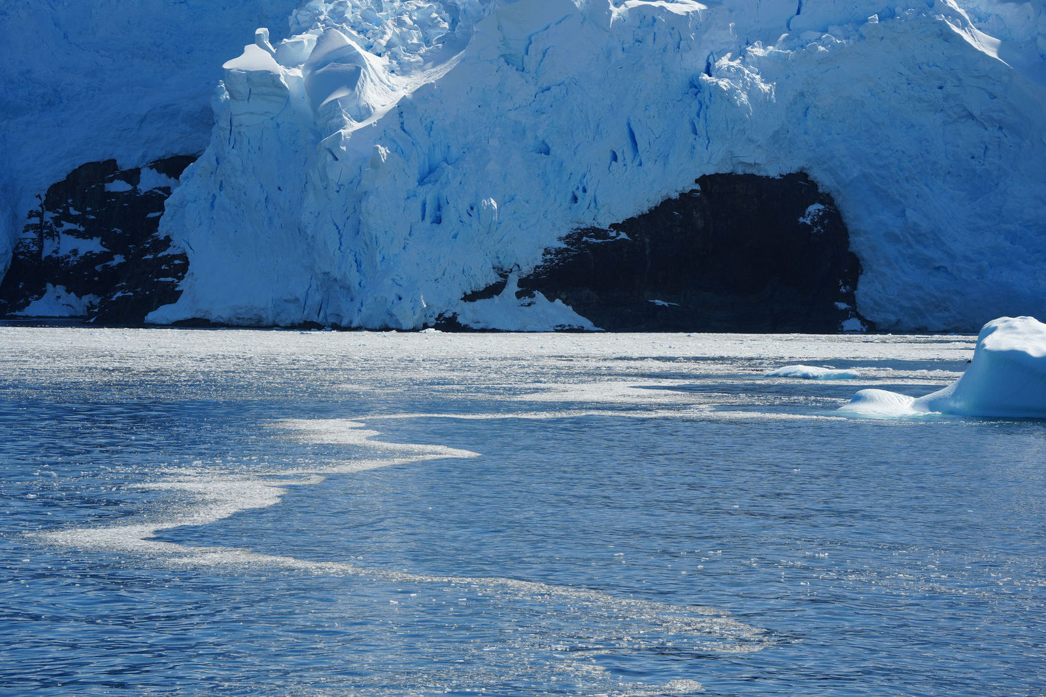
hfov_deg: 11.8
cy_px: 348
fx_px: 5054
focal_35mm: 174
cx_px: 523
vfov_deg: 7.9
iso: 100
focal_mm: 174
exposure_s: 1/320
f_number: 11
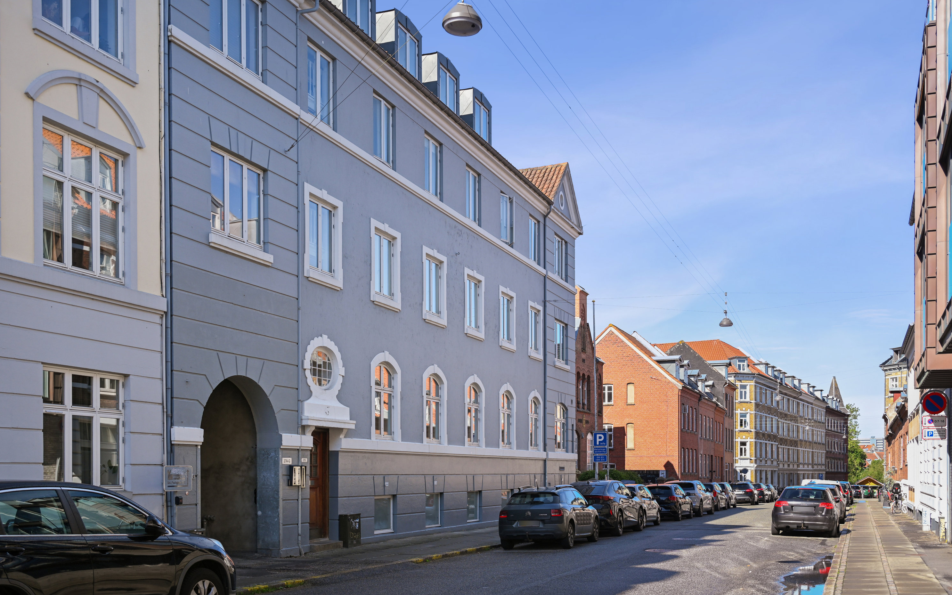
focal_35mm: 36
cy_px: 320
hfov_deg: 54.0
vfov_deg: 35.3
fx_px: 934
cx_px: 475
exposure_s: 1/640
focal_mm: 35
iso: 140
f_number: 4
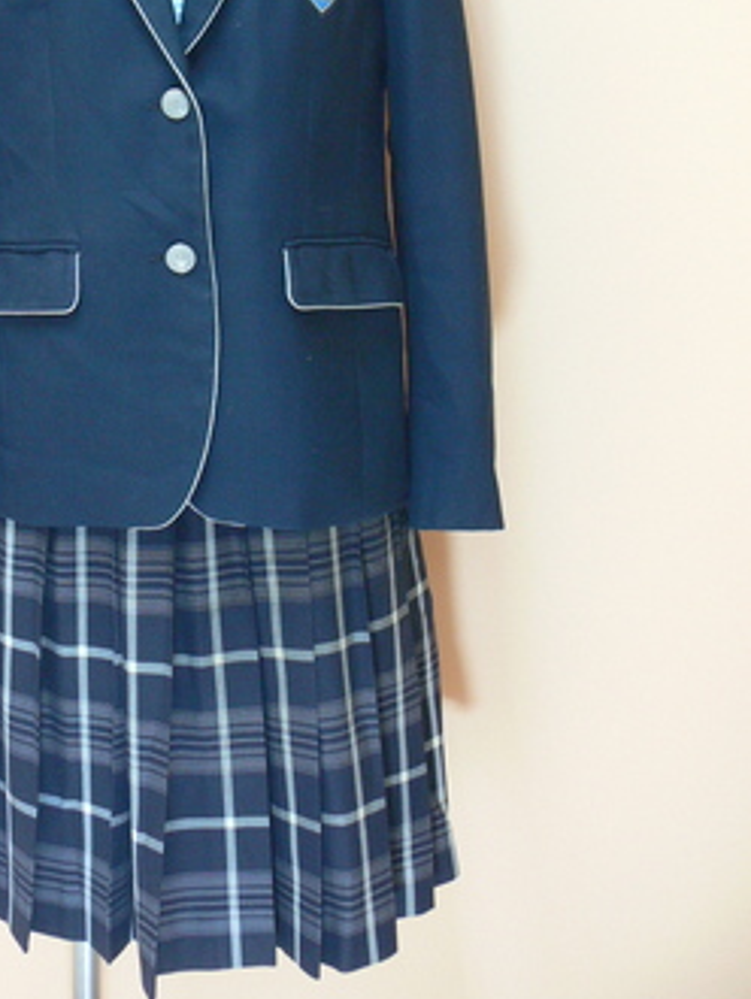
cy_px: 275
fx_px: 1531
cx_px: 189
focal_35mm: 53
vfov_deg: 35.5
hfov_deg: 27.2
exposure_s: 1/20
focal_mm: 7.4
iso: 200
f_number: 2.8
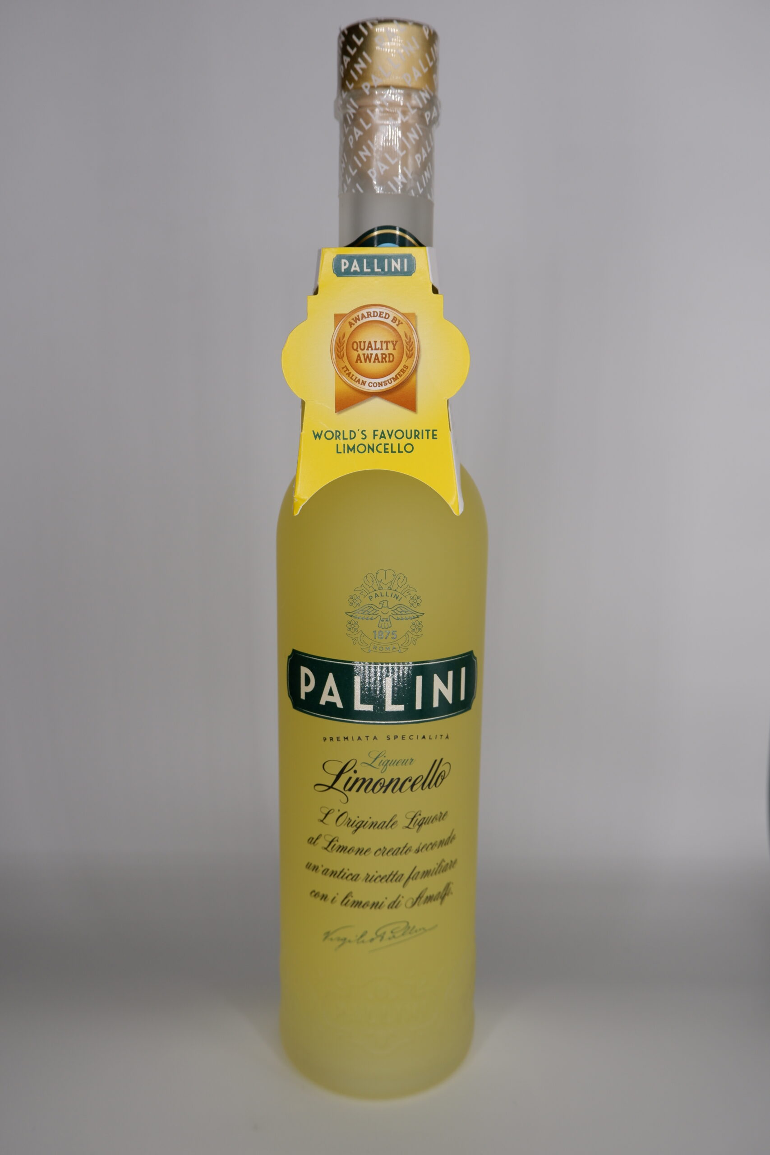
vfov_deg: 61.9
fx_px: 962
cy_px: 578
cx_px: 385
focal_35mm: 30
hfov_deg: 43.6
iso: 200
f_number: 5
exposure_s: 1/250
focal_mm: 20.3
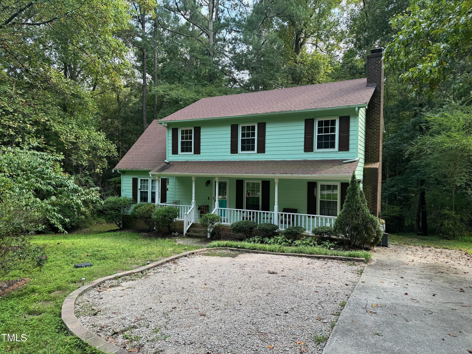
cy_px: 177
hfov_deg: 71.6
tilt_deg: -1.0
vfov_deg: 56.8
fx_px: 327
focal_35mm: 24
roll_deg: -0.5
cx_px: 236
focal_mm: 6.76
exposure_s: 1/435
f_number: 1.78
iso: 80
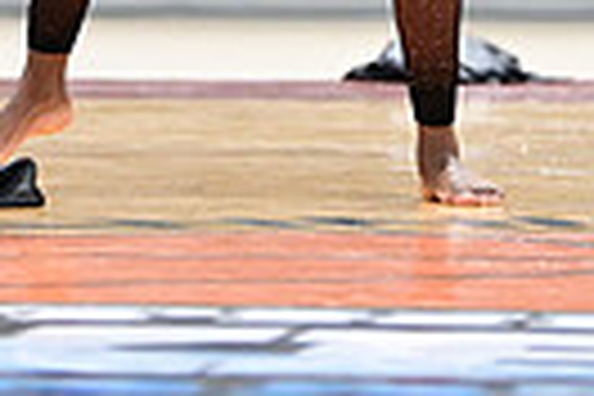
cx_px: 324
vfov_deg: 2.4
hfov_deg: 3.6
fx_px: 9437
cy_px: -356
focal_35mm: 572
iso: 6400
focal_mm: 130
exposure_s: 1/1000
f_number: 3.2
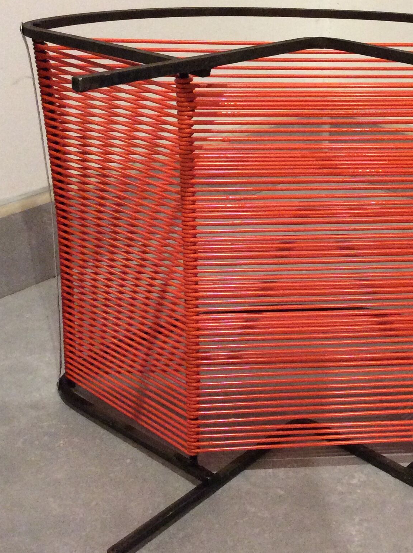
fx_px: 861
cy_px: 245
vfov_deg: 35.6
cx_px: 319
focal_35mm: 54
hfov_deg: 26.6
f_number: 2.4
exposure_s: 1/25
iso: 250
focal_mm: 3.3
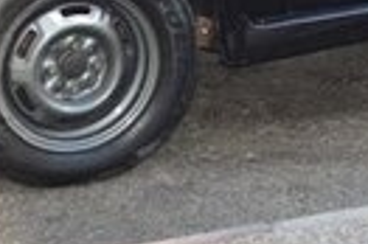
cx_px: 435
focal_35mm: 166
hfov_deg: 12.1
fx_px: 1695
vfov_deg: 8.0
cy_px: -203
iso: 100
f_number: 4
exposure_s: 1/160
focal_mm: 22
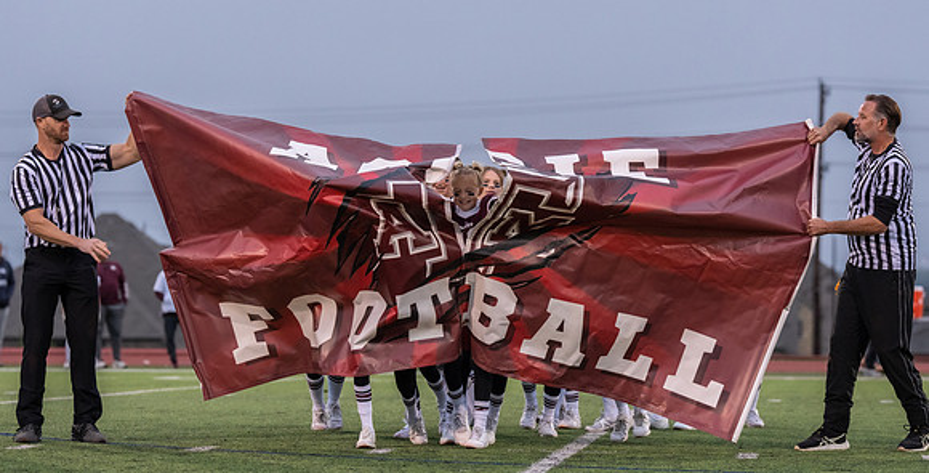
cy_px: 271
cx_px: 435
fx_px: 3763
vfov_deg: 7.2
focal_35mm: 156
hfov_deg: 14.1
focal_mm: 128
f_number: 3.5
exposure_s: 1/1250
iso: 3200
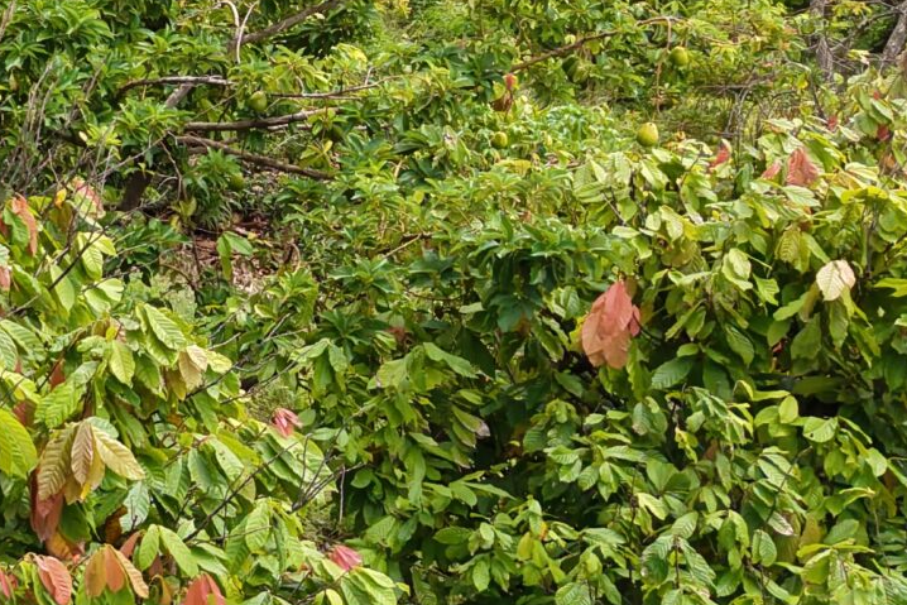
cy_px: 49
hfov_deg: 19.0
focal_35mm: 89
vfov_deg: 15.2
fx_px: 2243
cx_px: -581
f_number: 1.8
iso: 100
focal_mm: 8.67
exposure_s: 1/1000
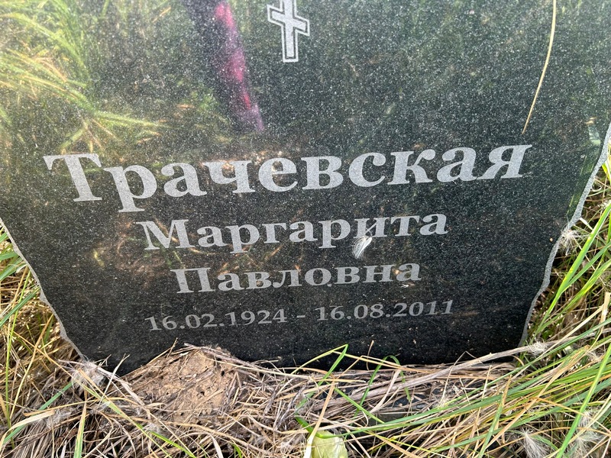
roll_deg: -0.3
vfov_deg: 53.1
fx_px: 459
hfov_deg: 67.3
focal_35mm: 26
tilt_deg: -41.3
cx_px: 306
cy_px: 229
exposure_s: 1/121
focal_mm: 5.7
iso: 80
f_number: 1.5
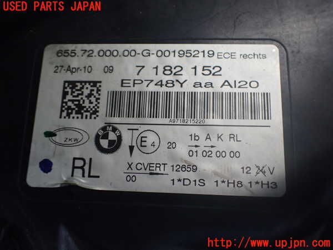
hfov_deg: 60.0
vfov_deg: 46.8
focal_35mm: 30
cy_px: 125
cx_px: 166
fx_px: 289
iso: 320
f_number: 2.3
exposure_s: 1/125
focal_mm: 5.4
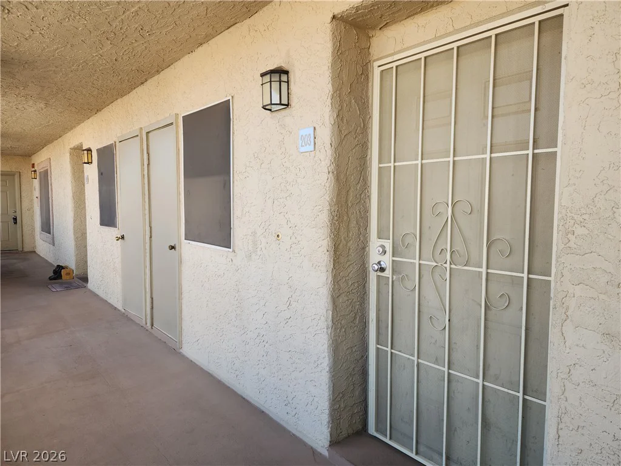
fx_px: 413
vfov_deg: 58.9
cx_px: 310
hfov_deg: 73.9
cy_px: 233
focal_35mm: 23
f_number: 1.8
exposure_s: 1/180
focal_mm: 5.4
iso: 20
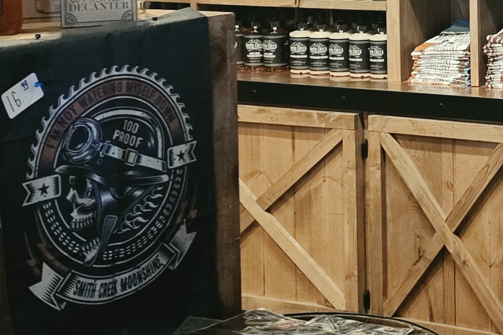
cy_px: -124
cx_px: 646
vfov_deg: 12.7
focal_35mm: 104
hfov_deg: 18.4
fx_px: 1453
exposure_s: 1/120
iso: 800
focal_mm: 6.5
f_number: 1.4
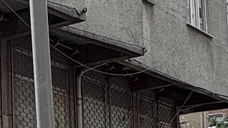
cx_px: -152
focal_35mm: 105
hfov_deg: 17.5
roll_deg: +0.3
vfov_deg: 11.2
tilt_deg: +5.0
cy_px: 167
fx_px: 635
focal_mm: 2.22
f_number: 2.2
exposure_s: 1/652
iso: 50
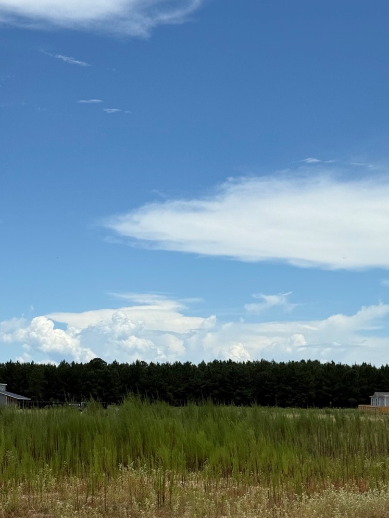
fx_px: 1109
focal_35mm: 74
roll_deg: -1.4
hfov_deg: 19.9
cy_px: 343
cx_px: 232
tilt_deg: +2.2
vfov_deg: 26.2
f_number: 1.78
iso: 64
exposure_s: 1/7143
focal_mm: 6.76
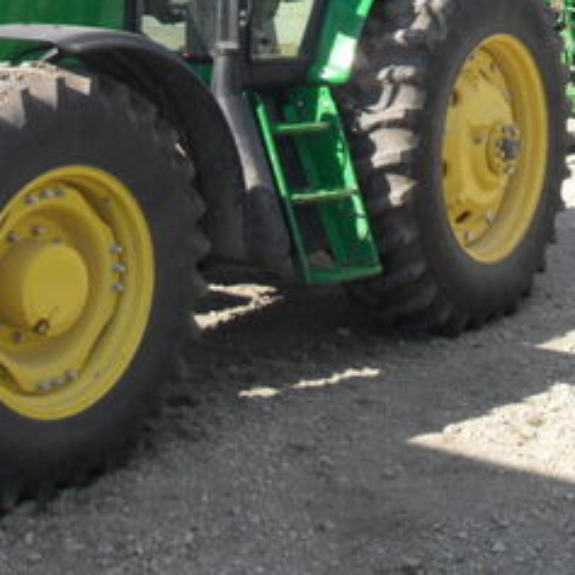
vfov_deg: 23.8
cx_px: 136
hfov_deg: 24.0
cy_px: 82
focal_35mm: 71
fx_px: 1334
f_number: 8.9
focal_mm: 6.2
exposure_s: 1/90
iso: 100
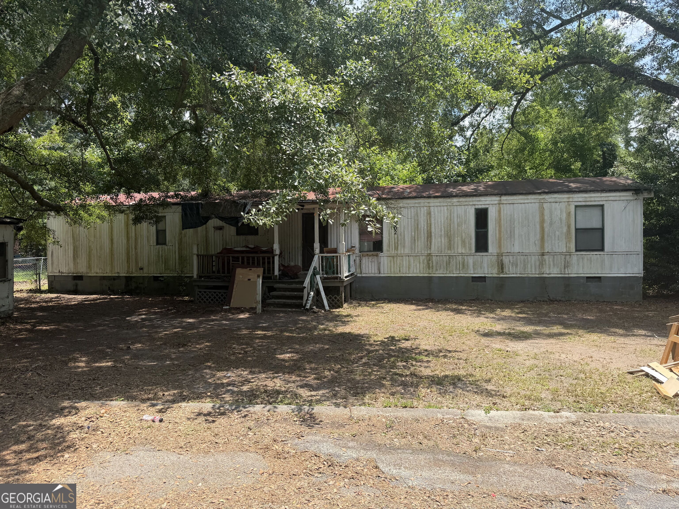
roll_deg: +0.5
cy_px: 254
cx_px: 340
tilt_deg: +2.3
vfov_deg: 56.8
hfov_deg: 71.6
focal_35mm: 24
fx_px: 471
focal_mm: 6.76
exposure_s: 1/1770
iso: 80
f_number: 1.78
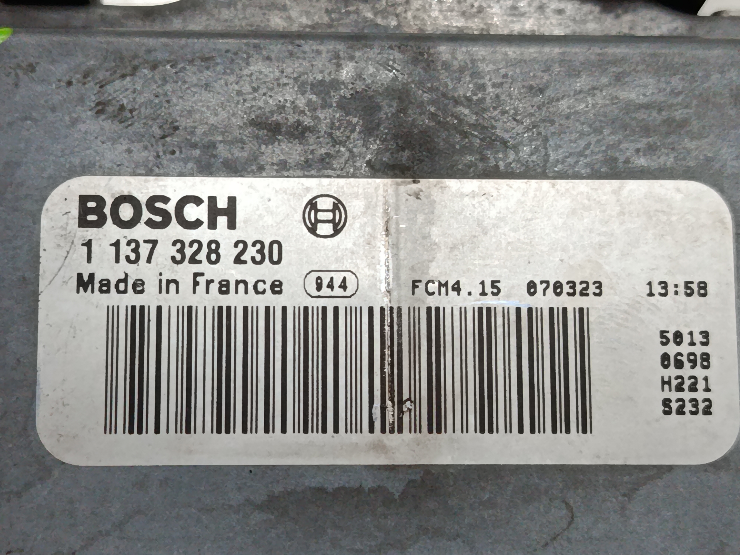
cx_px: 370
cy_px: 278
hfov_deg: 27.4
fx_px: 1518
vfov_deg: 20.7
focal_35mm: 71
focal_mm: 5.24
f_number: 1.7
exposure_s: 1/50
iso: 593
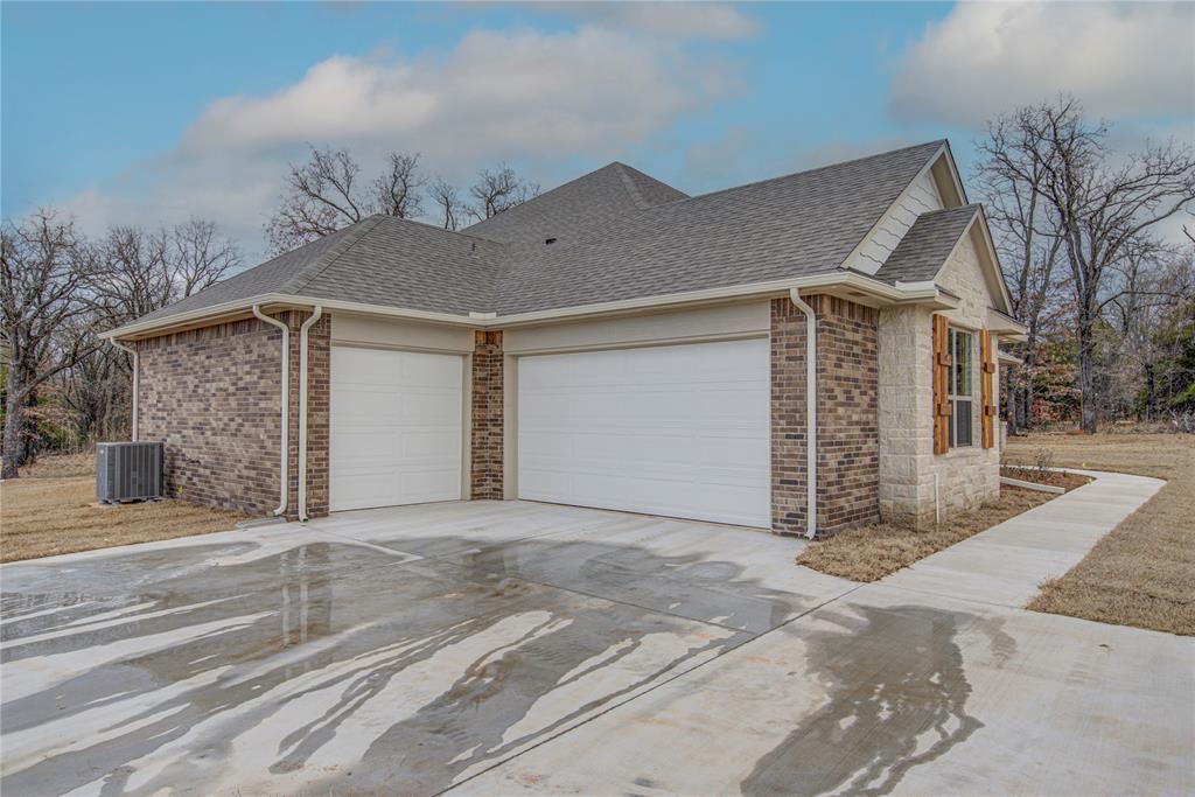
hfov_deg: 81.2
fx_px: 697
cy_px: 398
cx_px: 598
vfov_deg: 59.5
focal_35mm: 21
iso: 800
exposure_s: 1/1000
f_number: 8
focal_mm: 21
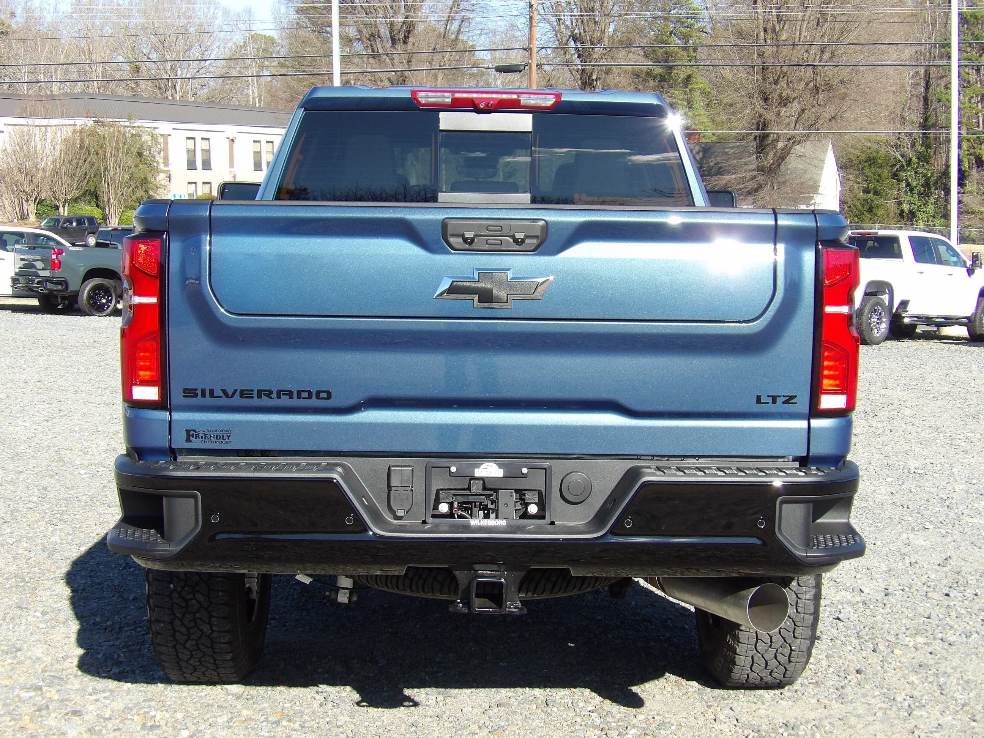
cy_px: 369
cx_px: 492
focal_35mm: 53
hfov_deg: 36.2
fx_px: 1507
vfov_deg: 27.5
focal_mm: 9.5
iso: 100
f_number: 3.9
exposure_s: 1/341
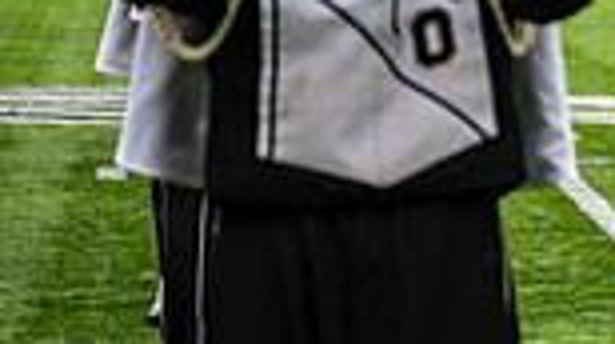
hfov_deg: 7.6
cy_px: -94
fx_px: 4509
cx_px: 1126
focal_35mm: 277
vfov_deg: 4.3
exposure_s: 1/500
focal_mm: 70
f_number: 2.8
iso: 100
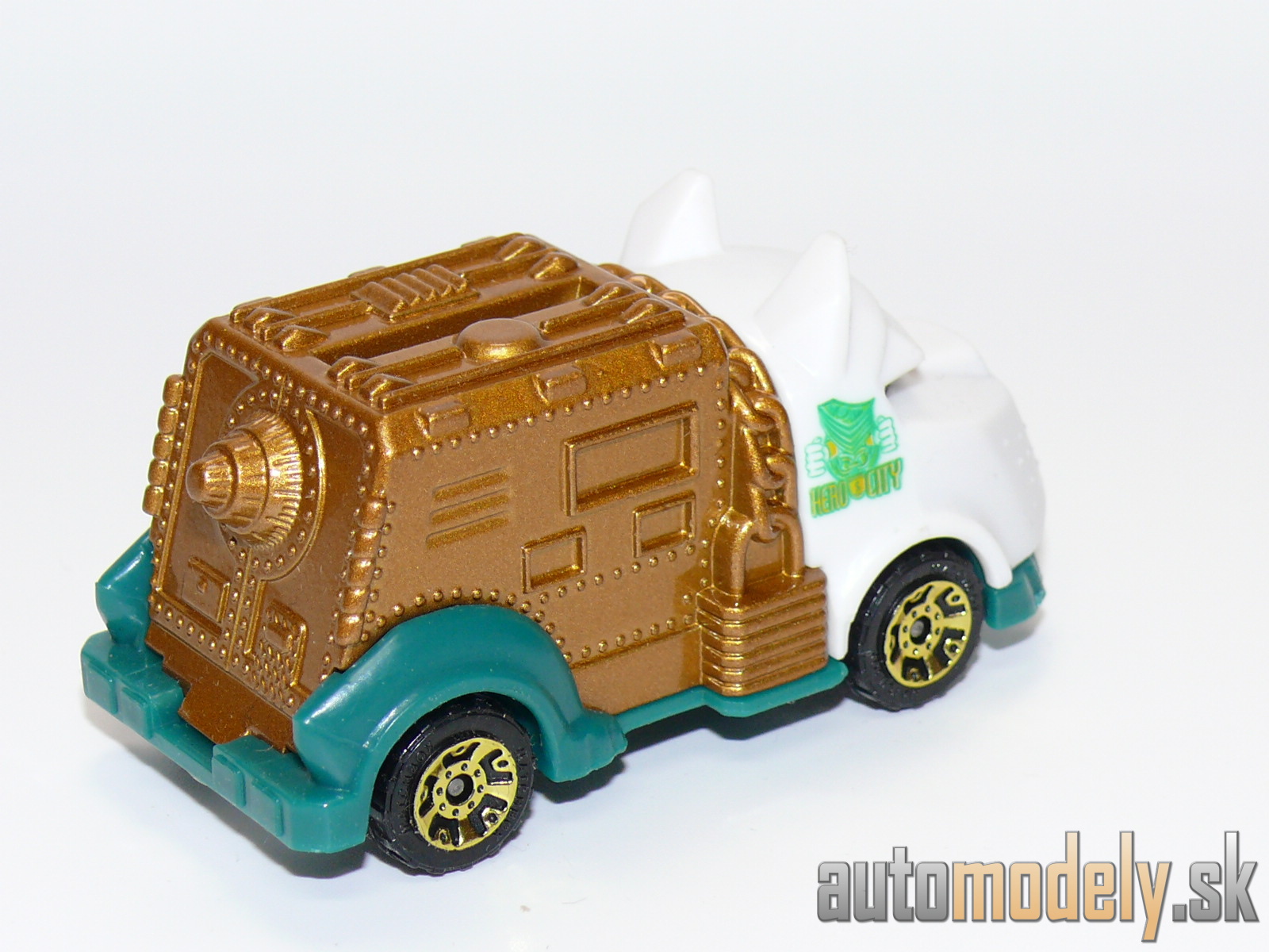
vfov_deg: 13.5
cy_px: 476
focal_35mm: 110
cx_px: 634
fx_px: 4033
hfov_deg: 17.9
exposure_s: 1/30
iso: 100
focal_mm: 13.9
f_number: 4
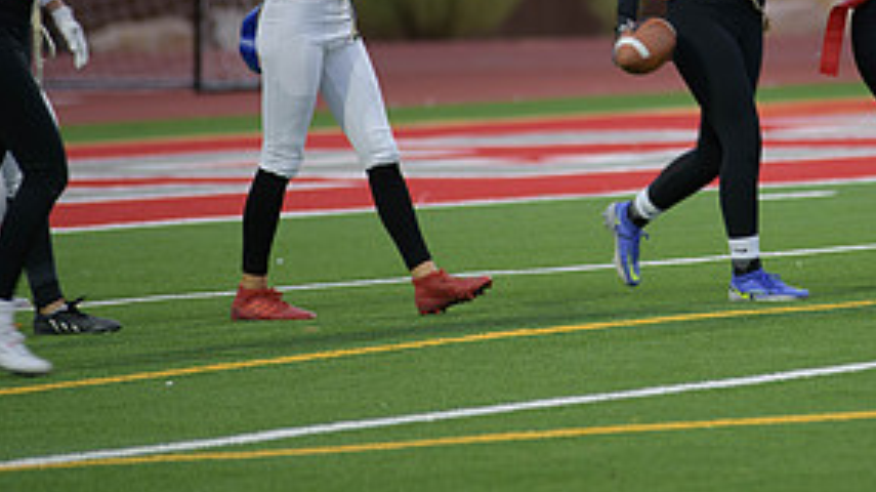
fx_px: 9891
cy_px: 8
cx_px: 716
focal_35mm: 426
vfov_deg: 2.8
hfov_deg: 5.1
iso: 280
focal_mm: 200
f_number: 2.8
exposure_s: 1/200
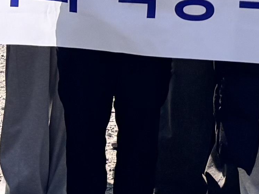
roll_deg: -0.4
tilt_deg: +10.5
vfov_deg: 6.5
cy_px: -483
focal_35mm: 200
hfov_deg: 9.7
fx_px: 1496
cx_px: 353
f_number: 1.6
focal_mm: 5.96
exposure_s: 1/5348
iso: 50
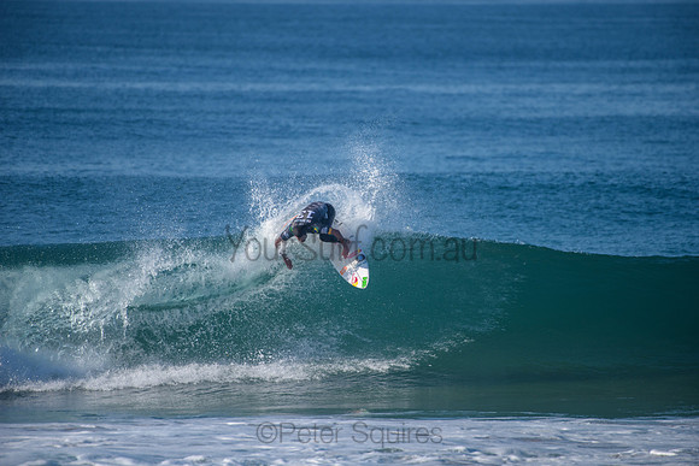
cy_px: 233
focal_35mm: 500
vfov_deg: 2.8
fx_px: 9710
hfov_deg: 4.1
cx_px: 350
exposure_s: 1/2000
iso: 200
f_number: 5.6
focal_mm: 500
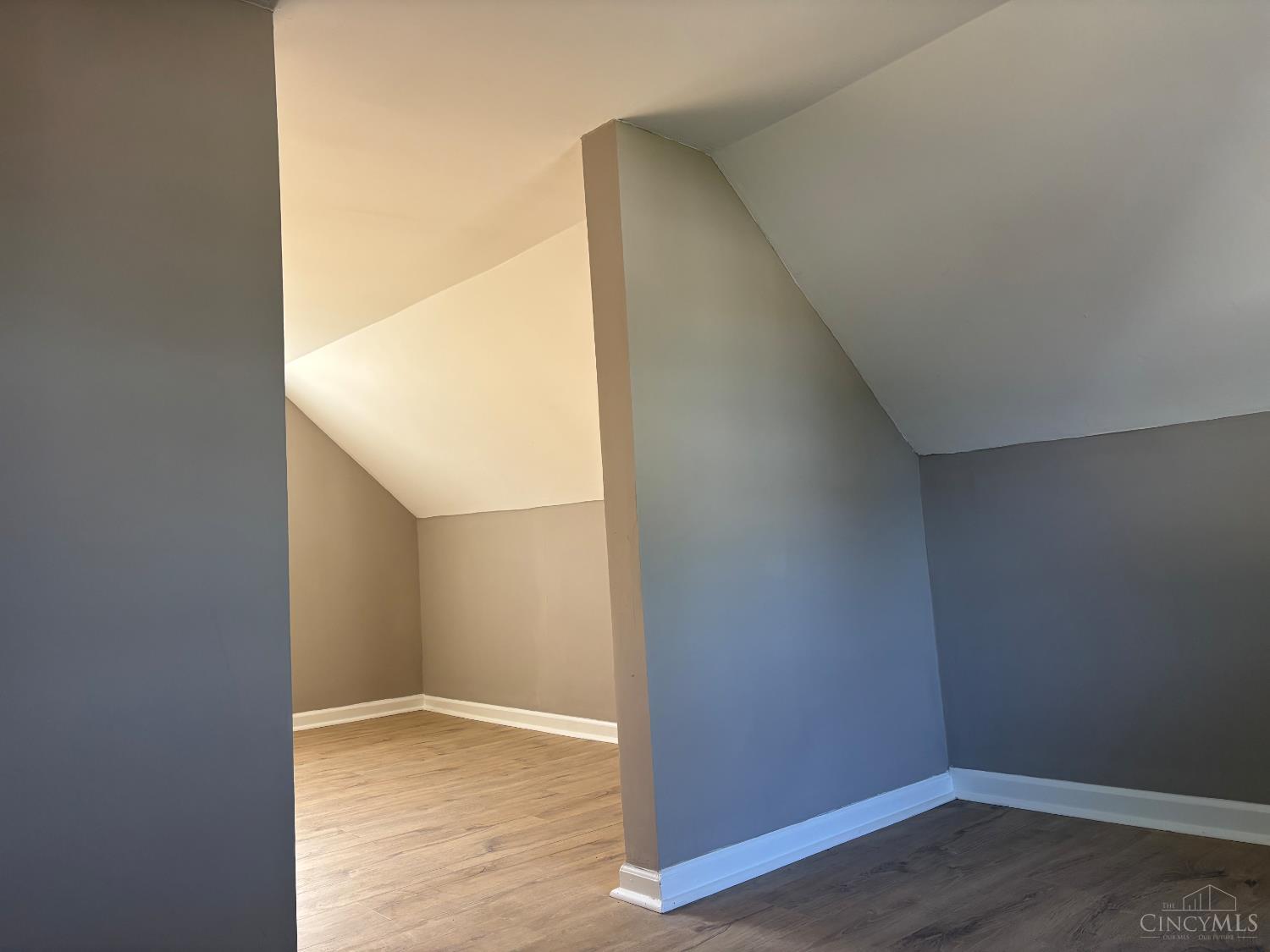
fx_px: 954
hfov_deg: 67.3
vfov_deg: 53.1
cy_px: 476
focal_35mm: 26
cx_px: 635
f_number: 1.6
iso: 125
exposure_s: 1/121
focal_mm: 5.96
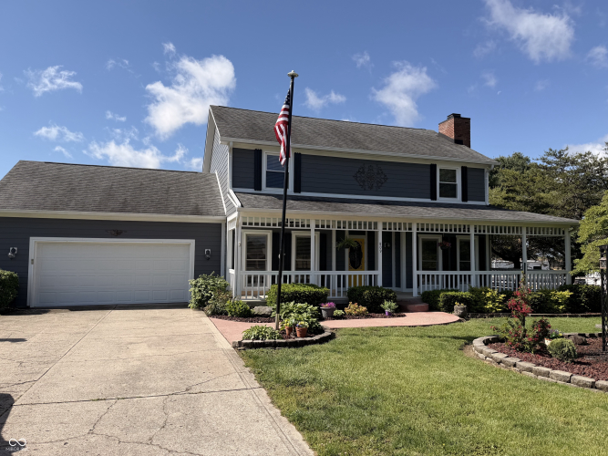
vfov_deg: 56.8
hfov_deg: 71.6
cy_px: 228
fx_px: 421
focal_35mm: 24
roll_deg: -0.1
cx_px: 304
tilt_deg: +3.8
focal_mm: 6.76
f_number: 1.78
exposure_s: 1/3759
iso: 80
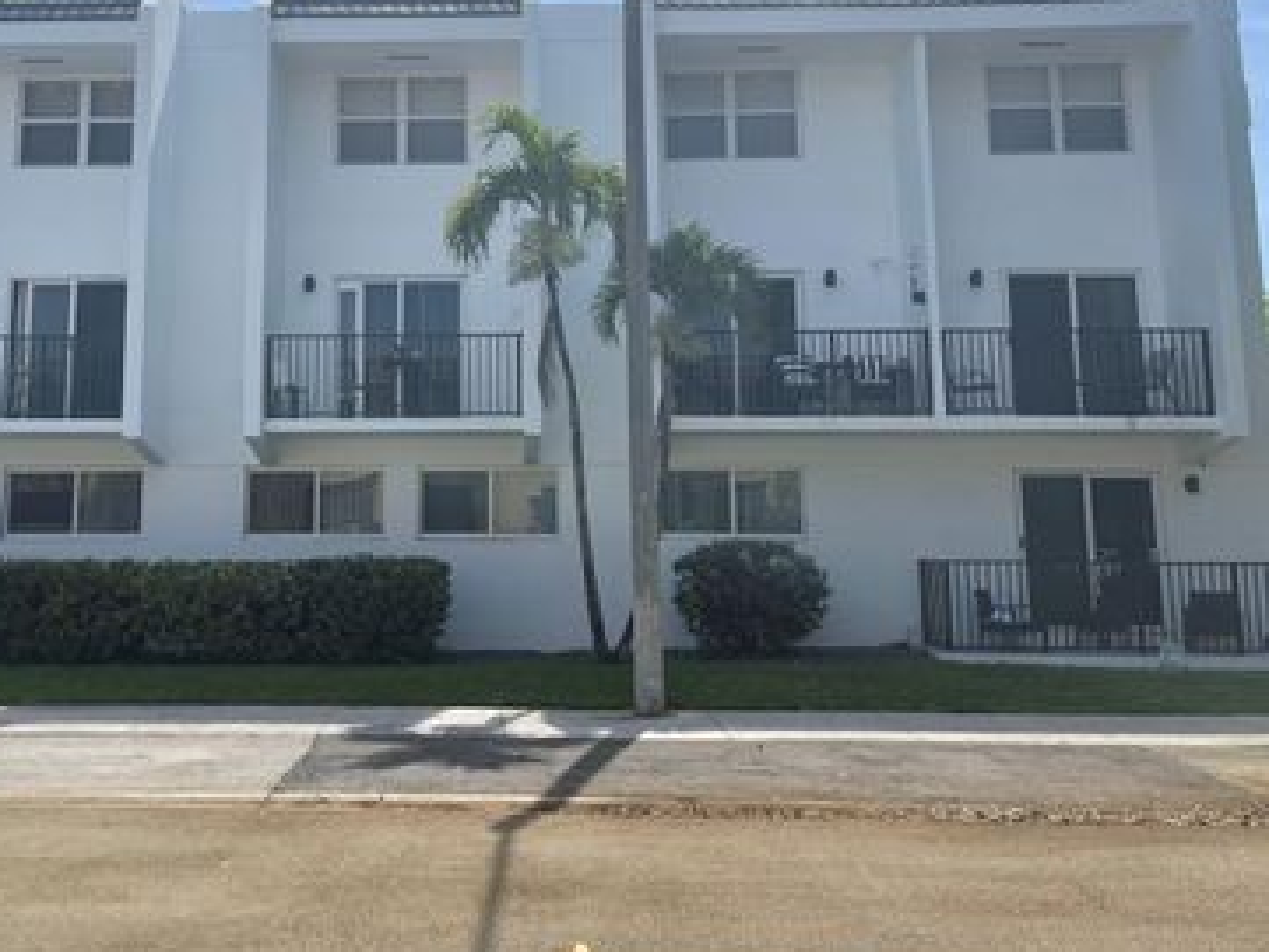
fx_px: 1320
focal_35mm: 36
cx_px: 464
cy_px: 335
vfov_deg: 39.3
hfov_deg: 50.7
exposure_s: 1/4049
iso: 32
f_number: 1.6
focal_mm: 5.1
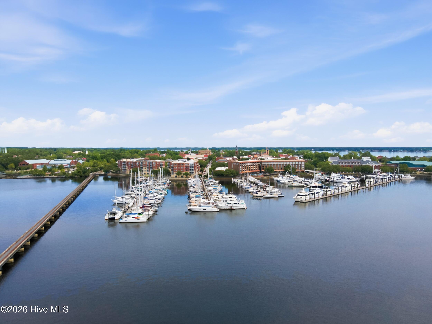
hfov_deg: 71.6
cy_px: 162
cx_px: 216
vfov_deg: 56.8
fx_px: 300
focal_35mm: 24
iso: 100
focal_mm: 4.5
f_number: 2.8
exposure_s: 1/1500
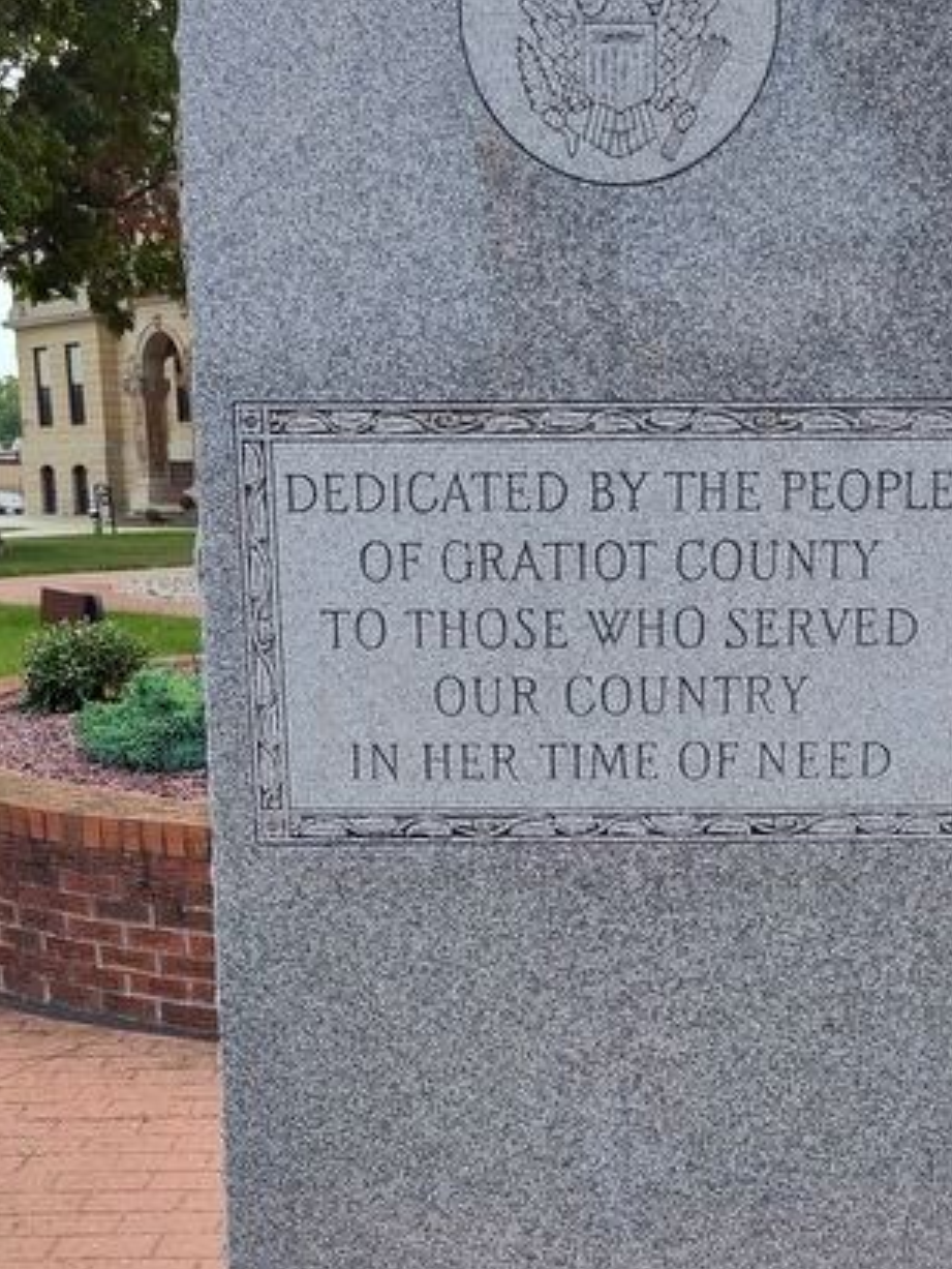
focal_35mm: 45
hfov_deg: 32.0
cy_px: 887
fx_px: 1649
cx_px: 602
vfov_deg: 41.3
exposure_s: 1/912
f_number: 1.8
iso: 100
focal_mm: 5.56
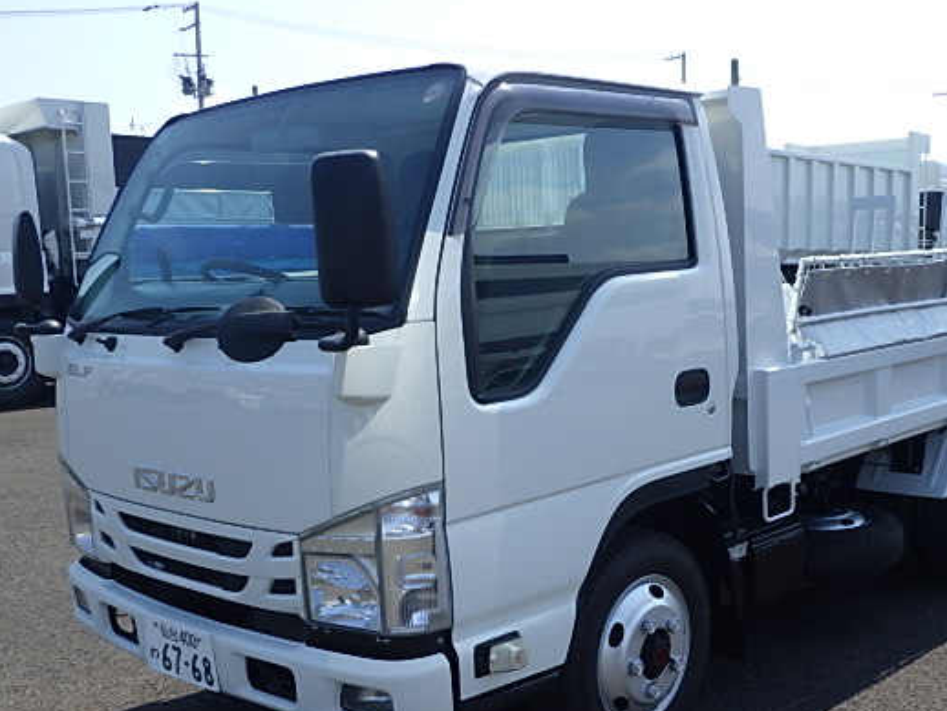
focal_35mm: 42
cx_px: 537
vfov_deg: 34.3
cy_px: 415
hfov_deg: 44.7
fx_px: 1150
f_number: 4.6
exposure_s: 1/500
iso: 125
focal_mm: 6.1
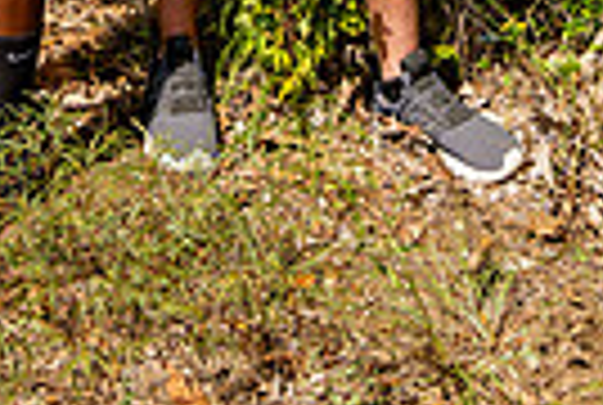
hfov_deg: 23.2
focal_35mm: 87
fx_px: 1460
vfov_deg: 12.4
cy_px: -567
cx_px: 171
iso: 100
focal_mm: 26
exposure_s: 1/400
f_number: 4.5
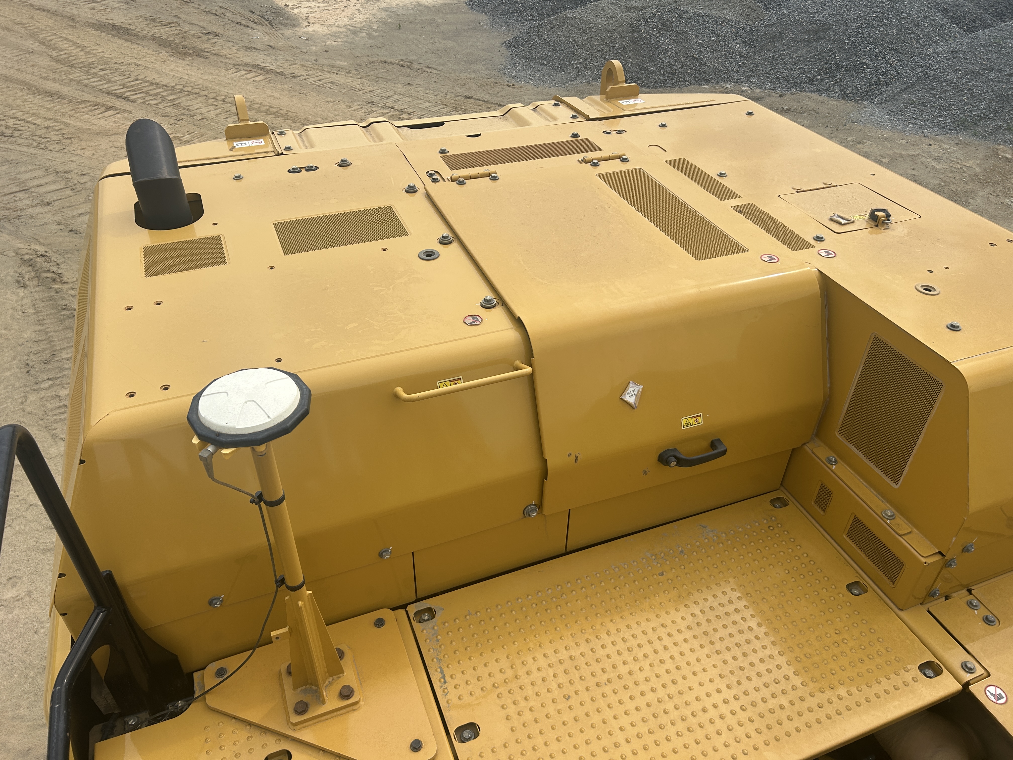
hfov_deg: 67.3
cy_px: 380
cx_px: 506
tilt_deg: -35.3
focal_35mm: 26
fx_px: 761
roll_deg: -4.4
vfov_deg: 53.1
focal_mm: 5.7
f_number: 1.5
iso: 50
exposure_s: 1/2915
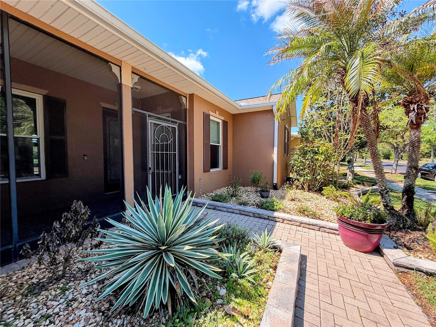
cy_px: 164
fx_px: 176
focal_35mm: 14
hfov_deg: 102.1
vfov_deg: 85.7
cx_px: 218
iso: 40
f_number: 2.2
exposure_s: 1/502
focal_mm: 2.22
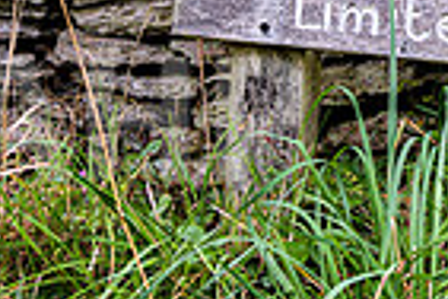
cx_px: 740
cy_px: -224
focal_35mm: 140
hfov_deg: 13.5
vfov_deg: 9.4
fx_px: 1742
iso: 250
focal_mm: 32
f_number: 4
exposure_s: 1/160
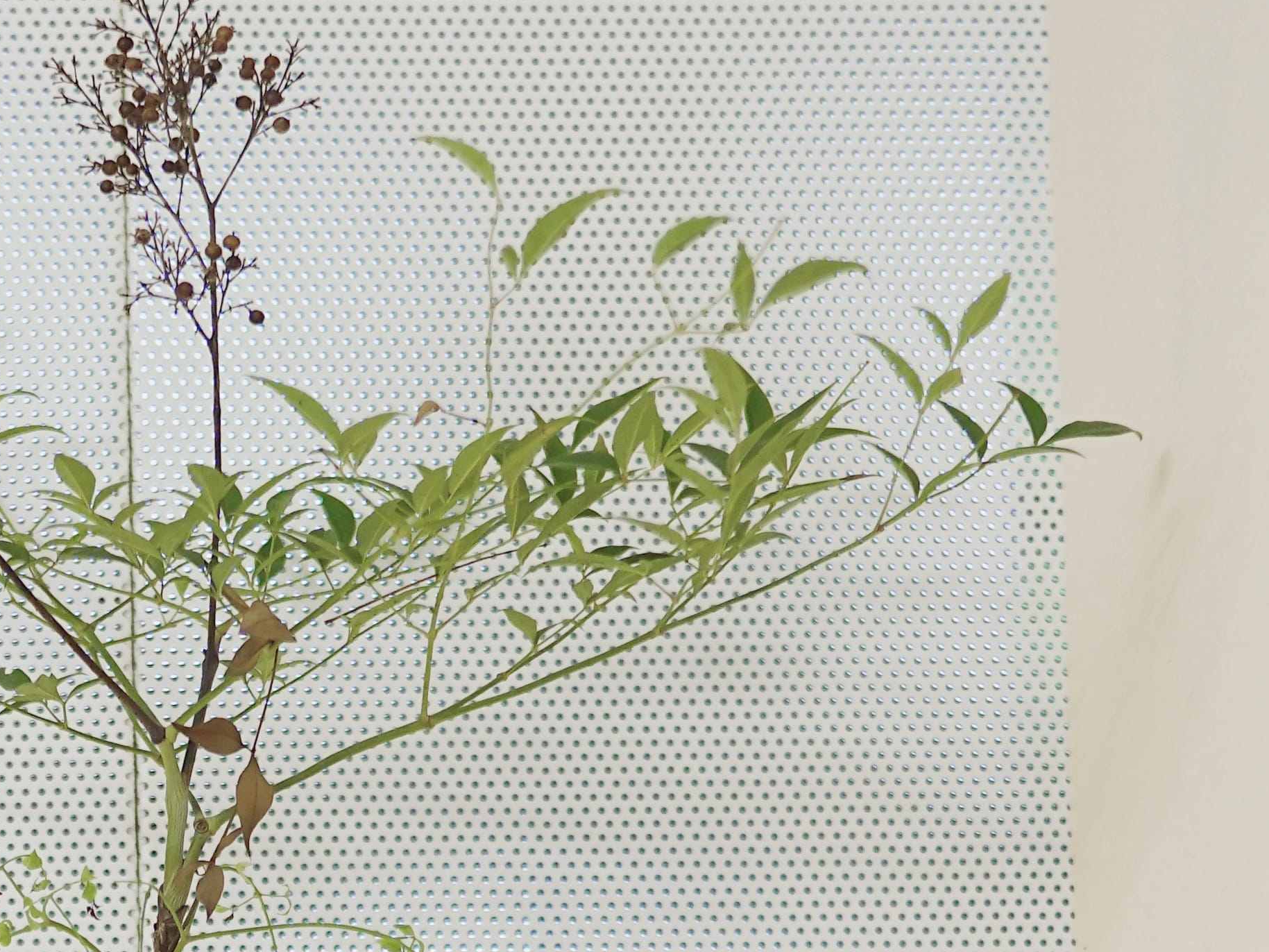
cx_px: -35
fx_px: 7662
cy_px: 1191
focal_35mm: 209
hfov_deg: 9.4
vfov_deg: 7.0
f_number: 1.6
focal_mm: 50
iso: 640
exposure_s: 1/200
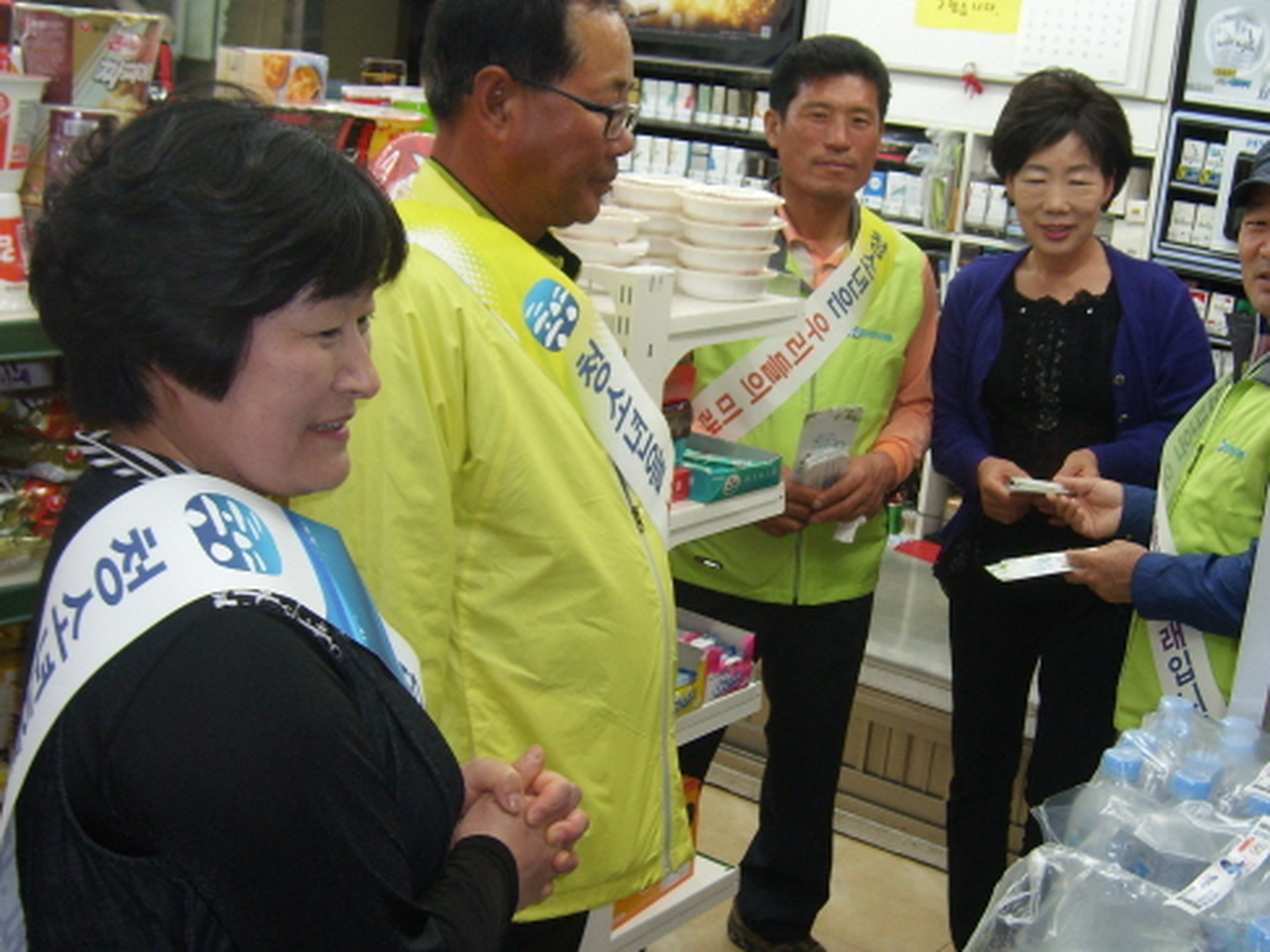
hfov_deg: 41.0
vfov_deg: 31.5
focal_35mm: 46
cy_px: 462
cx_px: 772
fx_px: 1687
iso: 50
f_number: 2.8
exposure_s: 1/30
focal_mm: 5.8
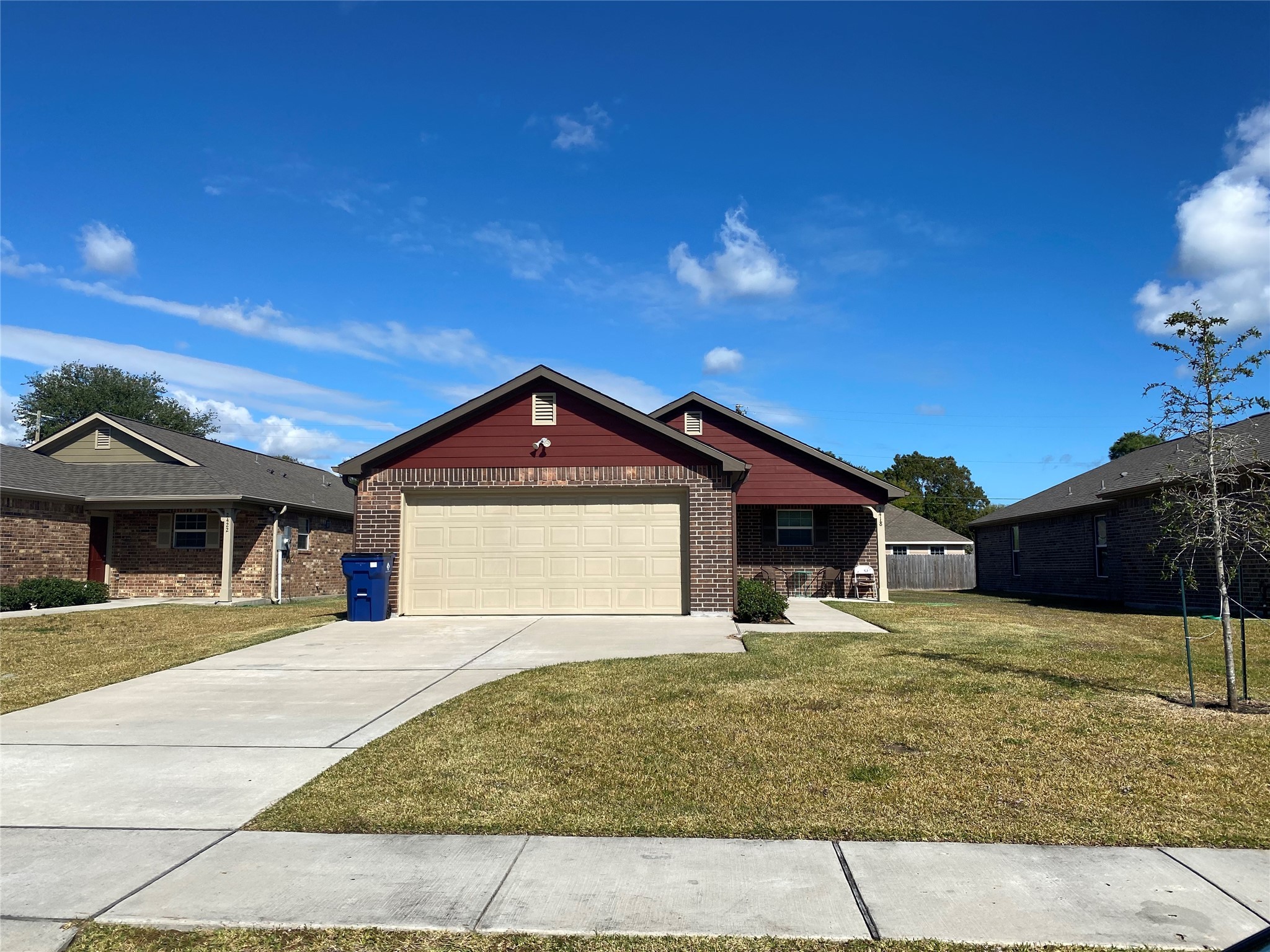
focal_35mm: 26
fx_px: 954
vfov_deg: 53.1
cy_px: 476
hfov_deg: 67.3
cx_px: 635
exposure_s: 1/4444
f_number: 1.8
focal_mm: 4.25
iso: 32
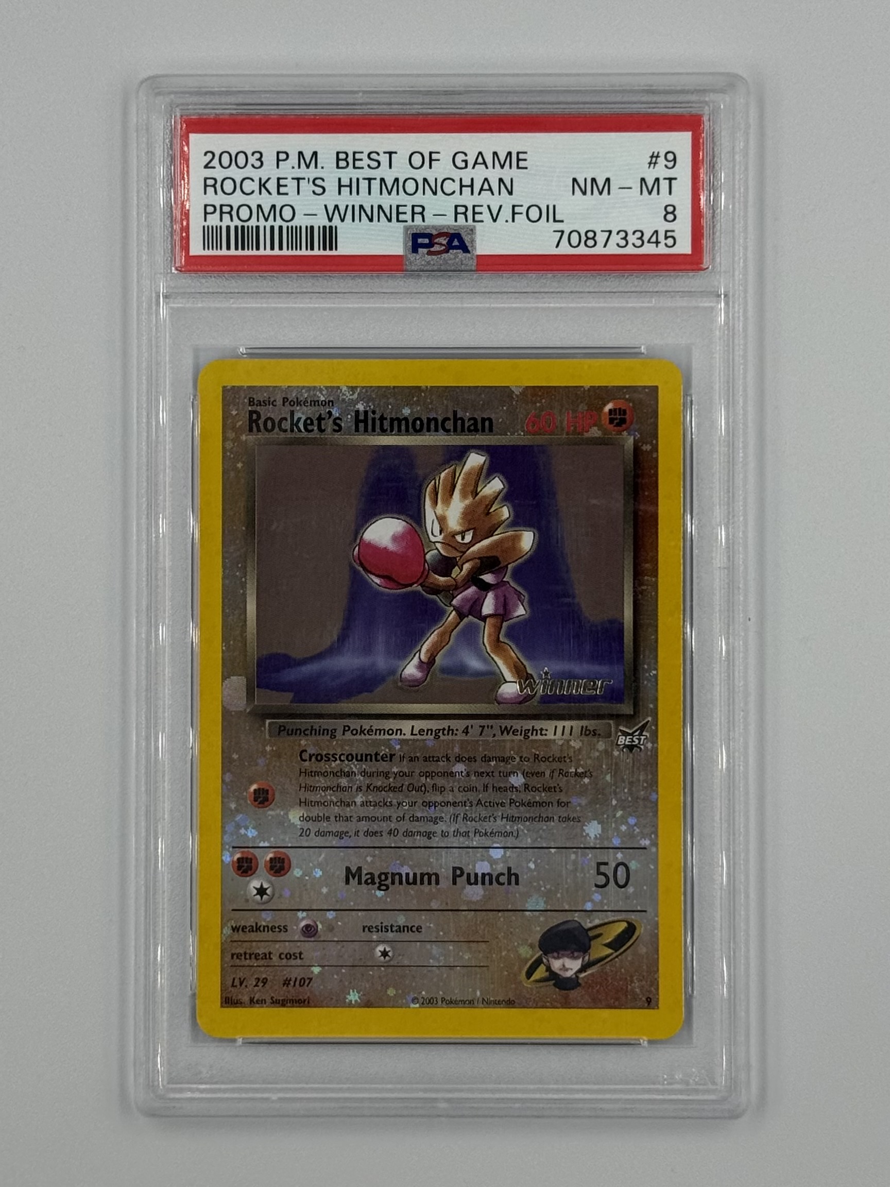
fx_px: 1645
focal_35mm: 48
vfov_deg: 39.7
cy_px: 594
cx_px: 445
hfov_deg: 30.3
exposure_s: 1/2577
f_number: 1.78
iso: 64
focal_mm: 6.76
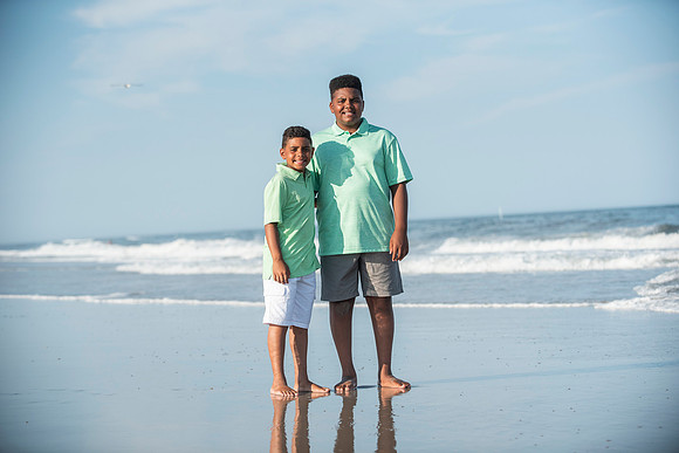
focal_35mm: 90
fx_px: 1698
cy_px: 226
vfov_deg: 15.2
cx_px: 340
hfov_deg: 22.6
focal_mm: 90
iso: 250
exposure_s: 1/4000
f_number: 3.5
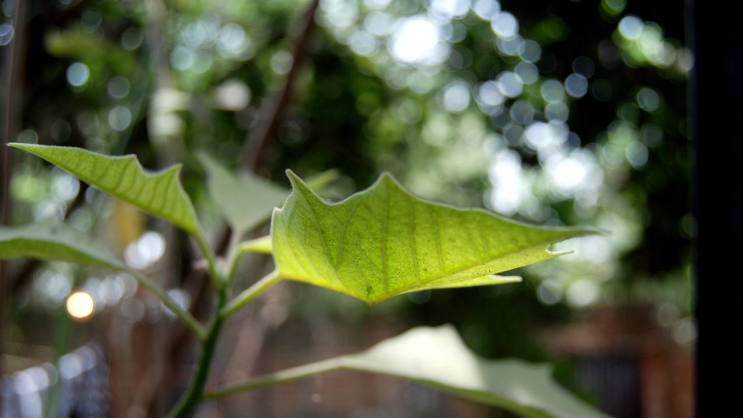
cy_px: 246
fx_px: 808
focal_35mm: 41
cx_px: 372
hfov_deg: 49.4
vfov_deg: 29.0
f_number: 4.5
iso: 100
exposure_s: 1/80
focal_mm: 26
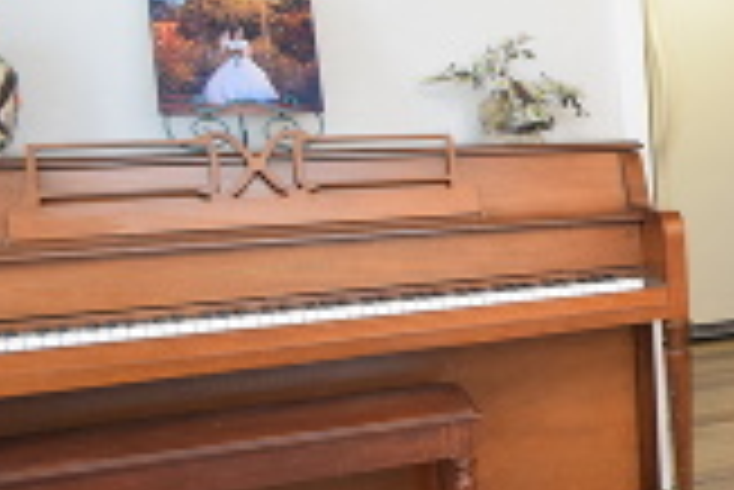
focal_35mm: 59
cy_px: 164
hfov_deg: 20.2
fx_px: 1204
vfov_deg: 22.9
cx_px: 1409
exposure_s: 1/100
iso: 800
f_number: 5
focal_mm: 10
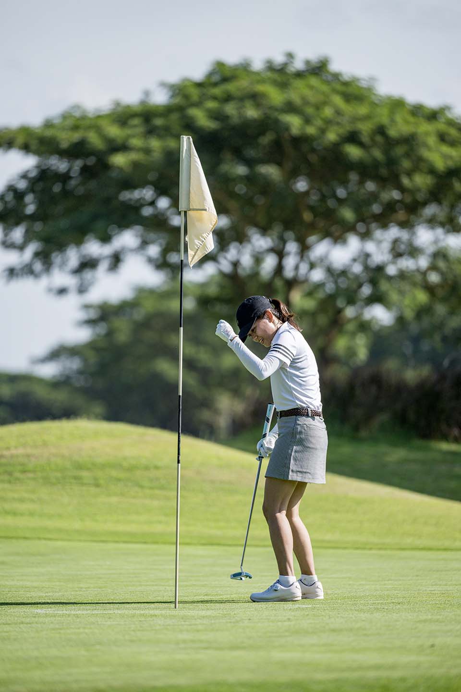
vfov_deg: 10.3
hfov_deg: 6.9
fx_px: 3841
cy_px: 346
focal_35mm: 200
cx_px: 230
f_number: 2.8
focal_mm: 200
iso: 200
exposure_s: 1/4000
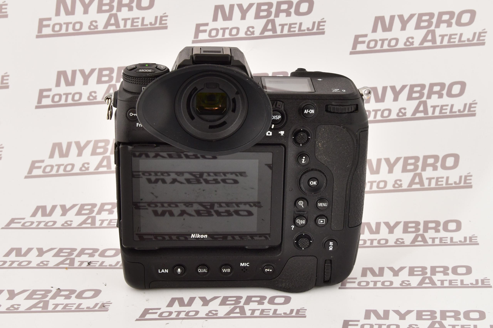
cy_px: 164
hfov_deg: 48.5
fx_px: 547
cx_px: 246
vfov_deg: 33.4
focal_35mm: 40
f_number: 11
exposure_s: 1/125
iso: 1000
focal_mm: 40
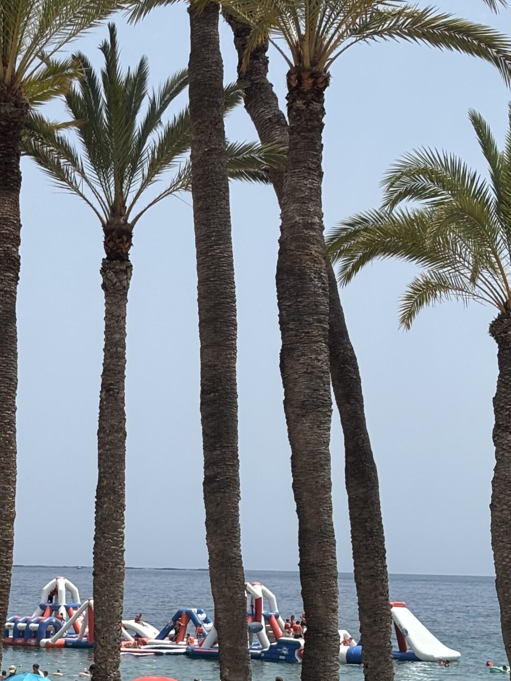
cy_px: 377
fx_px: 2027
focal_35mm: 103
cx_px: 101
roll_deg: +0.2
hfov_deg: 14.3
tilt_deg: +5.9
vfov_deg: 19.1
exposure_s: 1/4255
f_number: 1.6
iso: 40
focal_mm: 5.96
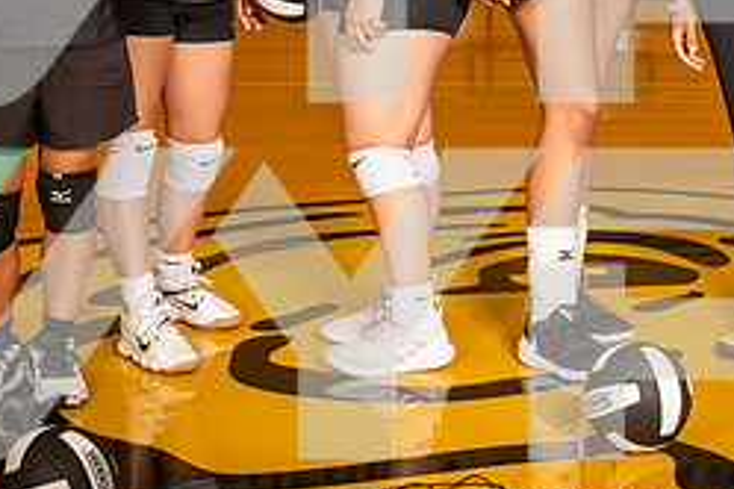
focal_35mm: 107
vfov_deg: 12.6
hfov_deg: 19.1
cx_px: 480
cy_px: -52
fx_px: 2181
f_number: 7.1
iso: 800
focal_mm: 46
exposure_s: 1/320
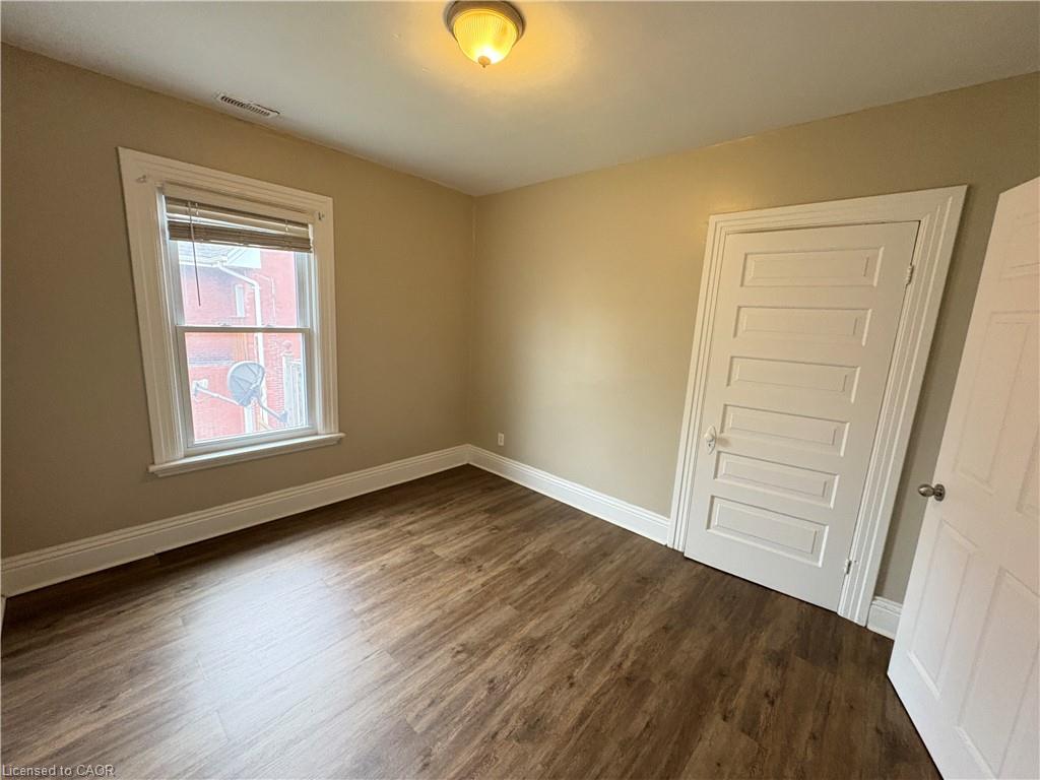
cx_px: 520
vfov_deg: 85.7
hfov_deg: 102.1
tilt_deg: -9.6
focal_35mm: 14
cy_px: 390
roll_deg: -3.1
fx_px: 421
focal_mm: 2.22
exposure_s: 1/60
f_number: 2.2
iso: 500
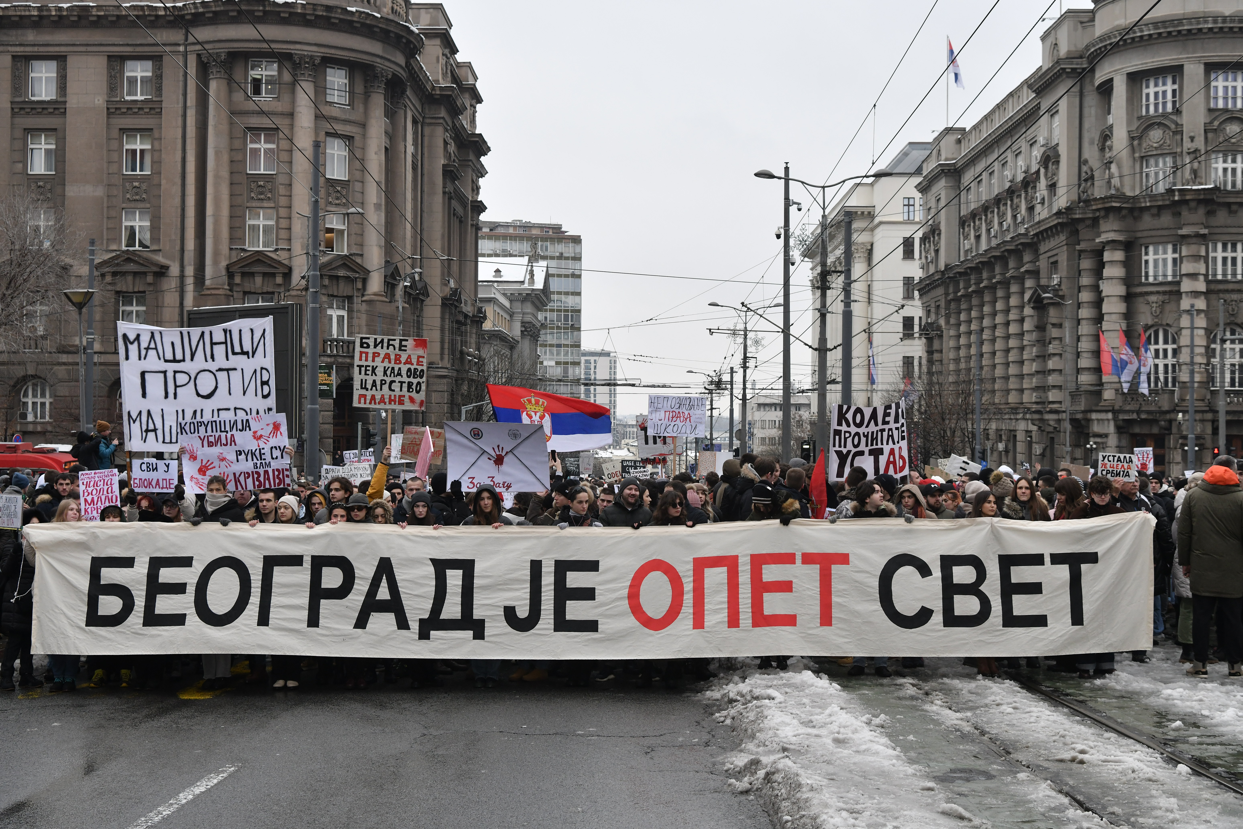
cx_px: 622
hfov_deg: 42.7
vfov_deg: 29.2
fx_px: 1588
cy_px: 414
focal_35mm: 46
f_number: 6.3
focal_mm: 46
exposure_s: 1/1000
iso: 1250
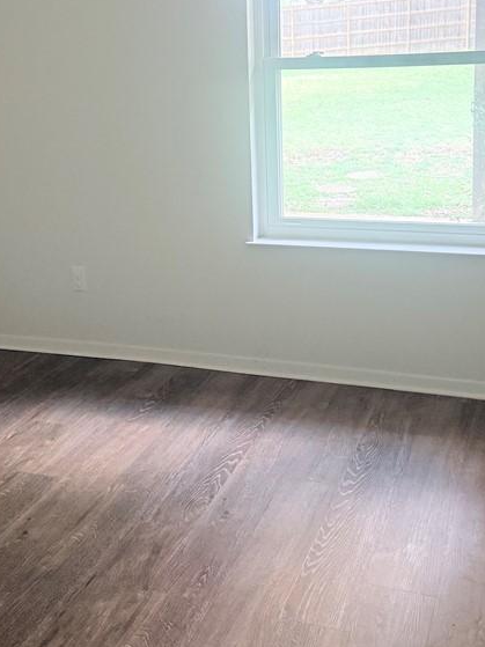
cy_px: 214
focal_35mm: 44
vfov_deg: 42.4
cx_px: 245
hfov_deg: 32.9
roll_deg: +2.4
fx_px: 822
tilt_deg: -7.7
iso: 500
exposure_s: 1/60
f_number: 1.78
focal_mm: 6.76
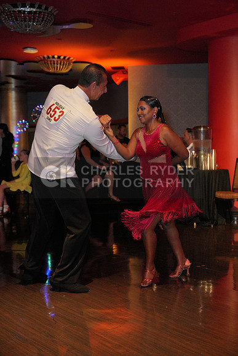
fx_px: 476
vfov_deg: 41.1
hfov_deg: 28.1
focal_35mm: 48
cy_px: 178
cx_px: 119
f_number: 4
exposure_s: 1/200
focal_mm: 48
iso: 4000
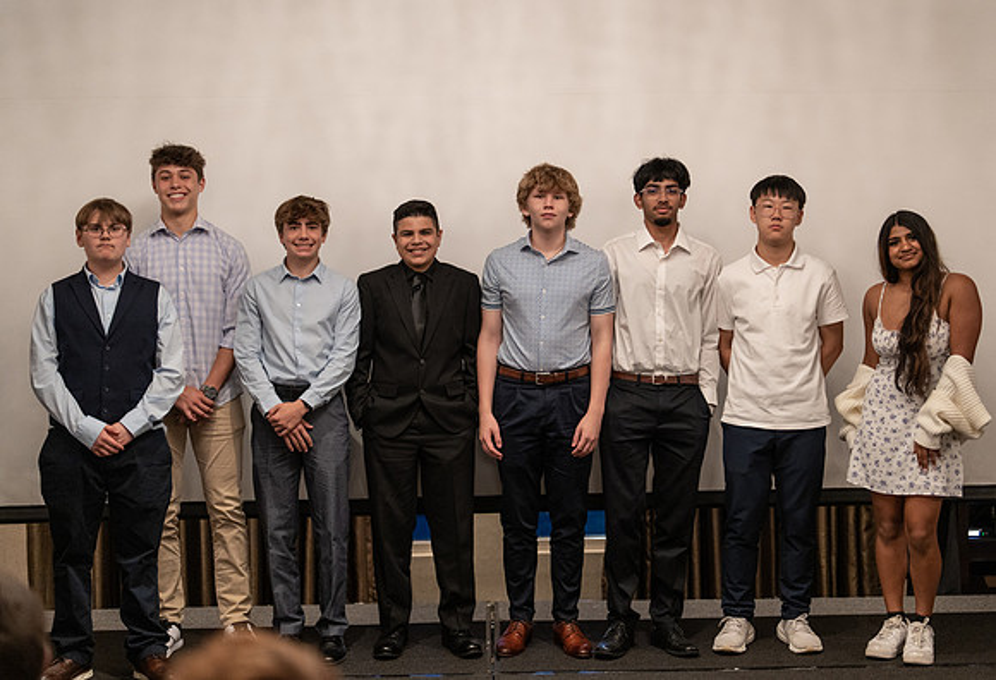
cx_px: 532
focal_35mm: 53
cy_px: 329
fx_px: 1489
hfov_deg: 37.0
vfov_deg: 25.7
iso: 2500
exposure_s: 1/320
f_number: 1.2
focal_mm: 50
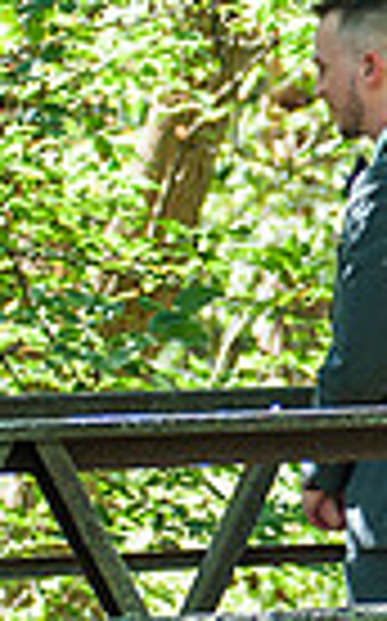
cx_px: 693
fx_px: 5800
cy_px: 369
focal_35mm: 343
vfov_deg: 6.1
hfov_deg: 3.8
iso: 160
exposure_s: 1/250
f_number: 2.8
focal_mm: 80
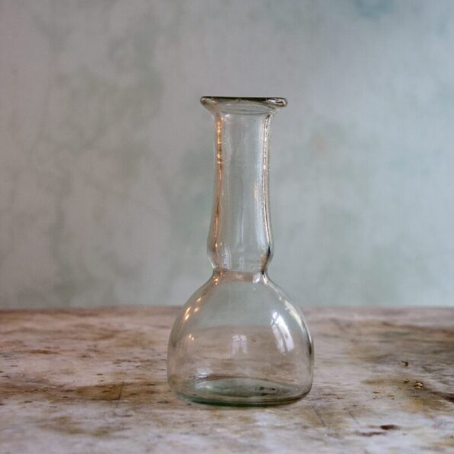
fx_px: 1202
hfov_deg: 21.4
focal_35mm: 81
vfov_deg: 21.4
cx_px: 229
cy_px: 194
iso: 1600
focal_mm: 34
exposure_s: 1/80
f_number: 3.8
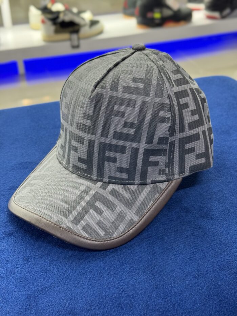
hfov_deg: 30.3
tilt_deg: -31.5
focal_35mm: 48
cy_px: 158
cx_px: 118
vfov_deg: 39.7
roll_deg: +1.8
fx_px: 438
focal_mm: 6.76
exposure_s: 1/50
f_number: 1.78
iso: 80
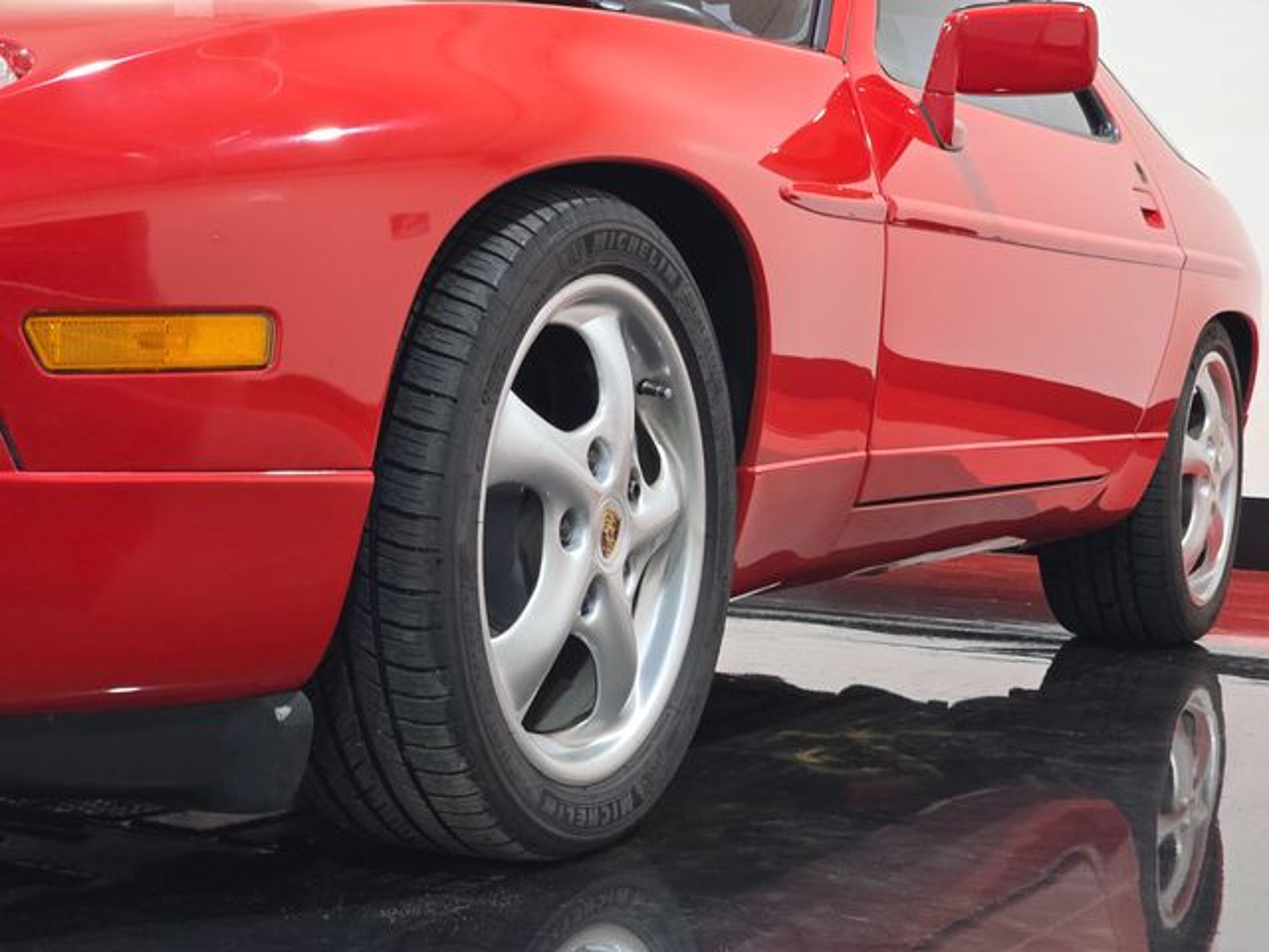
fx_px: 2529
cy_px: 476
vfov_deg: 21.3
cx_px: 634
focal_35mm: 69
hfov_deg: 28.2
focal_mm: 7.9
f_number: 2.4
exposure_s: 1/60
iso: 320
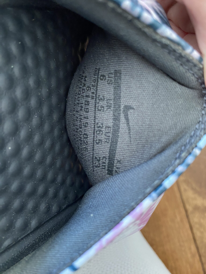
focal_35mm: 25
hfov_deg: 54.9
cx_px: 103
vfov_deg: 69.4
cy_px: 137
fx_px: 198
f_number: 1.8
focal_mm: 4.25
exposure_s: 1/40
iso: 640
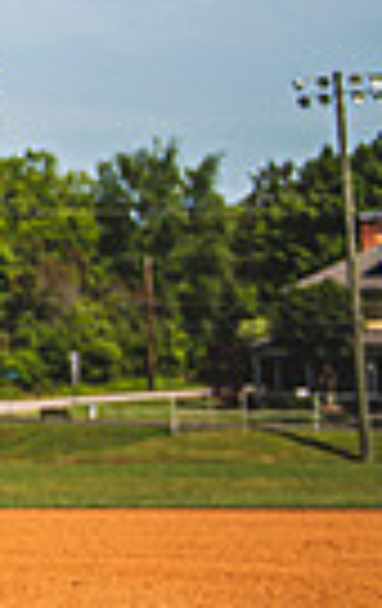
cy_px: 111
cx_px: -1037
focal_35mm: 206
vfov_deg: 10.1
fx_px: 3413
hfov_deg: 5.7
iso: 100
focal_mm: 38
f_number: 5.6
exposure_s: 1/1250
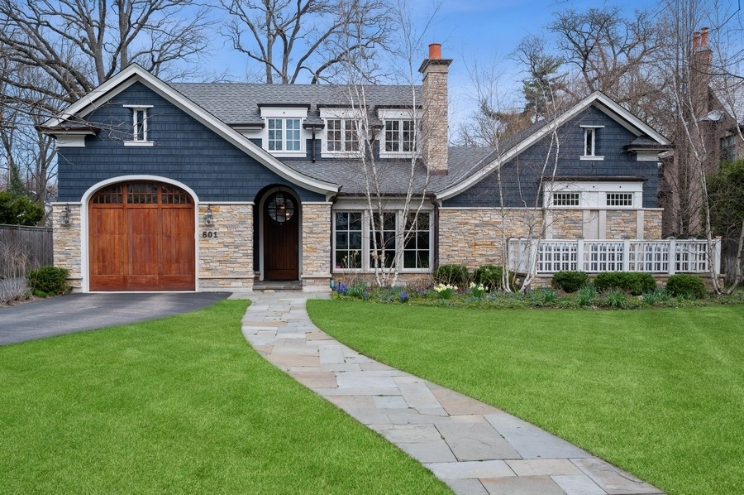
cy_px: 248
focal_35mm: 30
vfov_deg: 43.5
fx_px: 619
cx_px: 372
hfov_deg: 62.0
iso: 200
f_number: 8
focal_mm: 30
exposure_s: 1/90
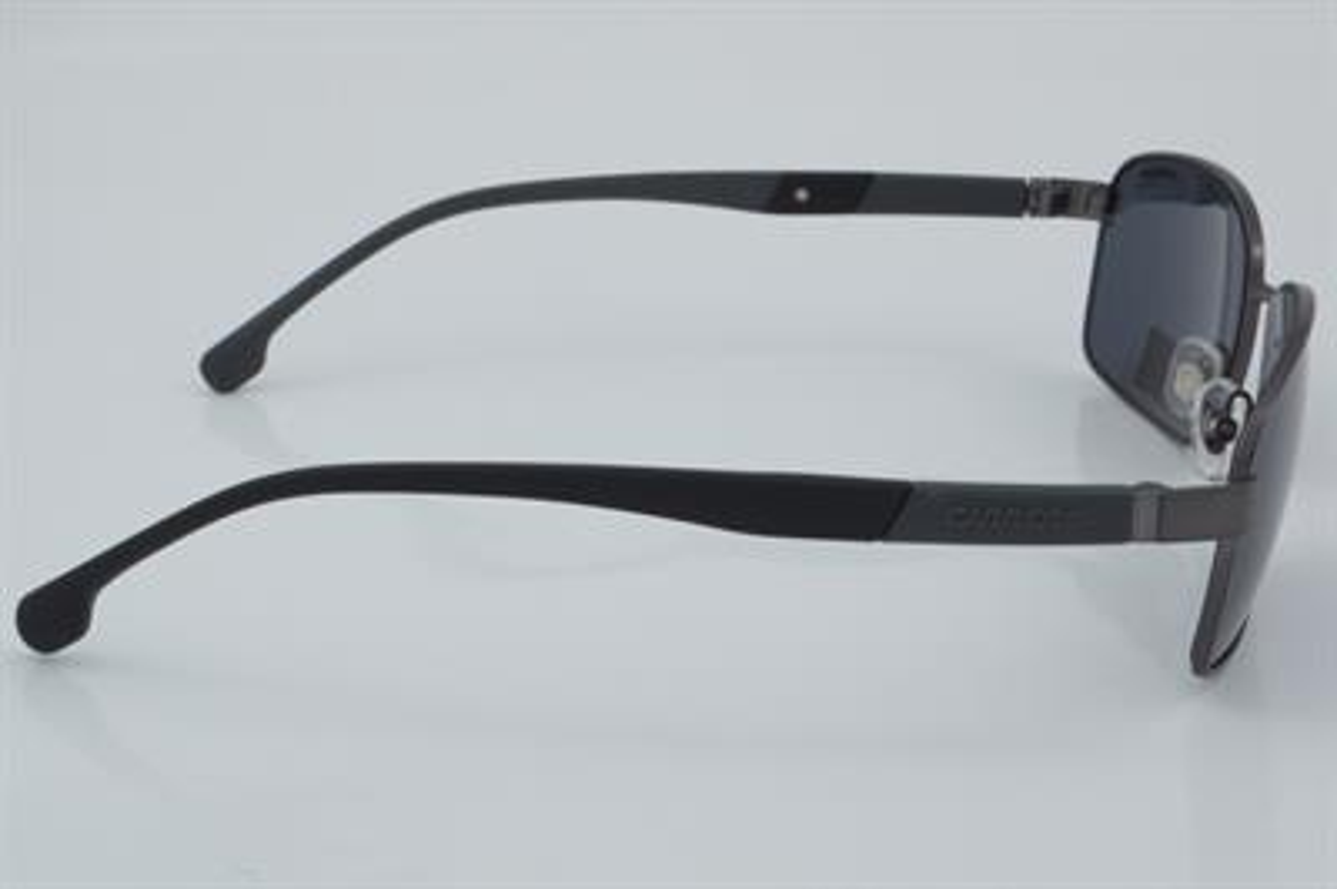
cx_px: 668
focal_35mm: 75
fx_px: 2783
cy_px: 444
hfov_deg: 27.0
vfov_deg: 18.2
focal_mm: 50
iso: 100
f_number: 32
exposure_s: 1/4
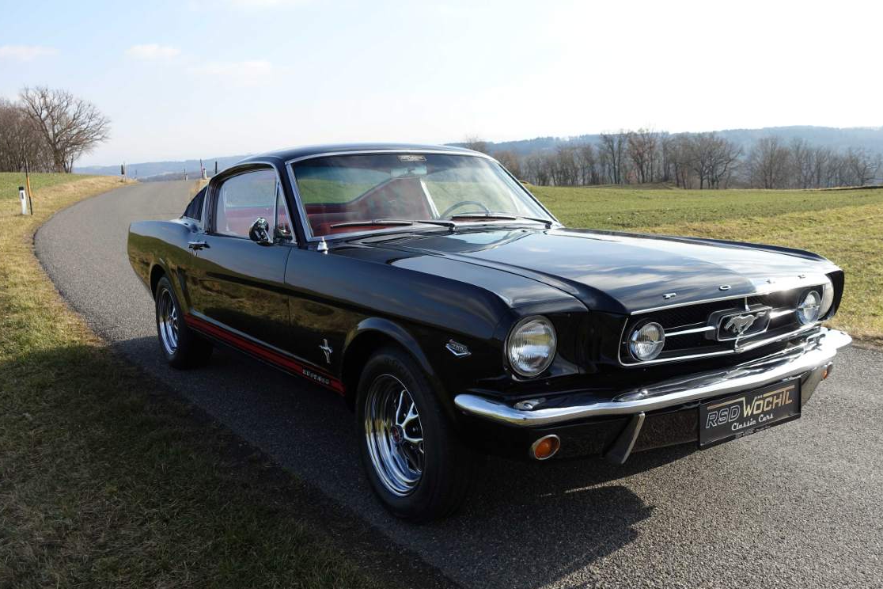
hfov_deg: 58.7
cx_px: 447
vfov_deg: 41.1
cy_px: 290
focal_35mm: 32
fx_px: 785
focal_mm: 11.45
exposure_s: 1/500
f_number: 4
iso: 125
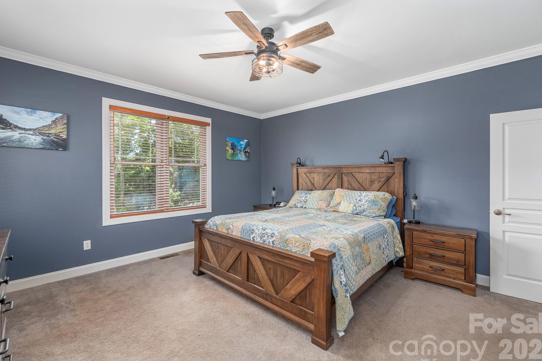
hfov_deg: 100.4
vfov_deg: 77.3
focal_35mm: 15
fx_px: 226
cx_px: 270
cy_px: 176
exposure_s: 1/100
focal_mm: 14
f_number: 8
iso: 320
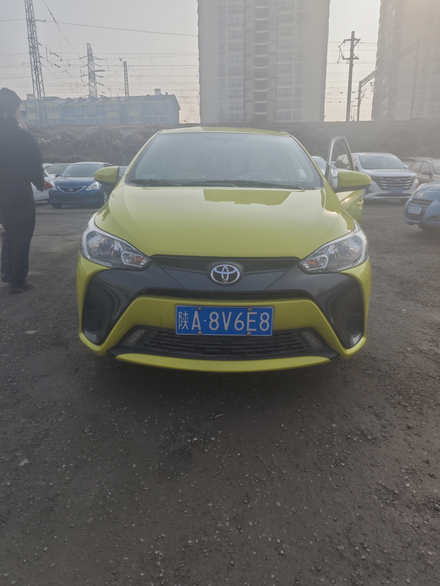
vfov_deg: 71.6
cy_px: 293
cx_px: 220
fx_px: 407
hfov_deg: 56.8
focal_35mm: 24
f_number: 1.6
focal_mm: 5.84
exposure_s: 1/5618
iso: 50
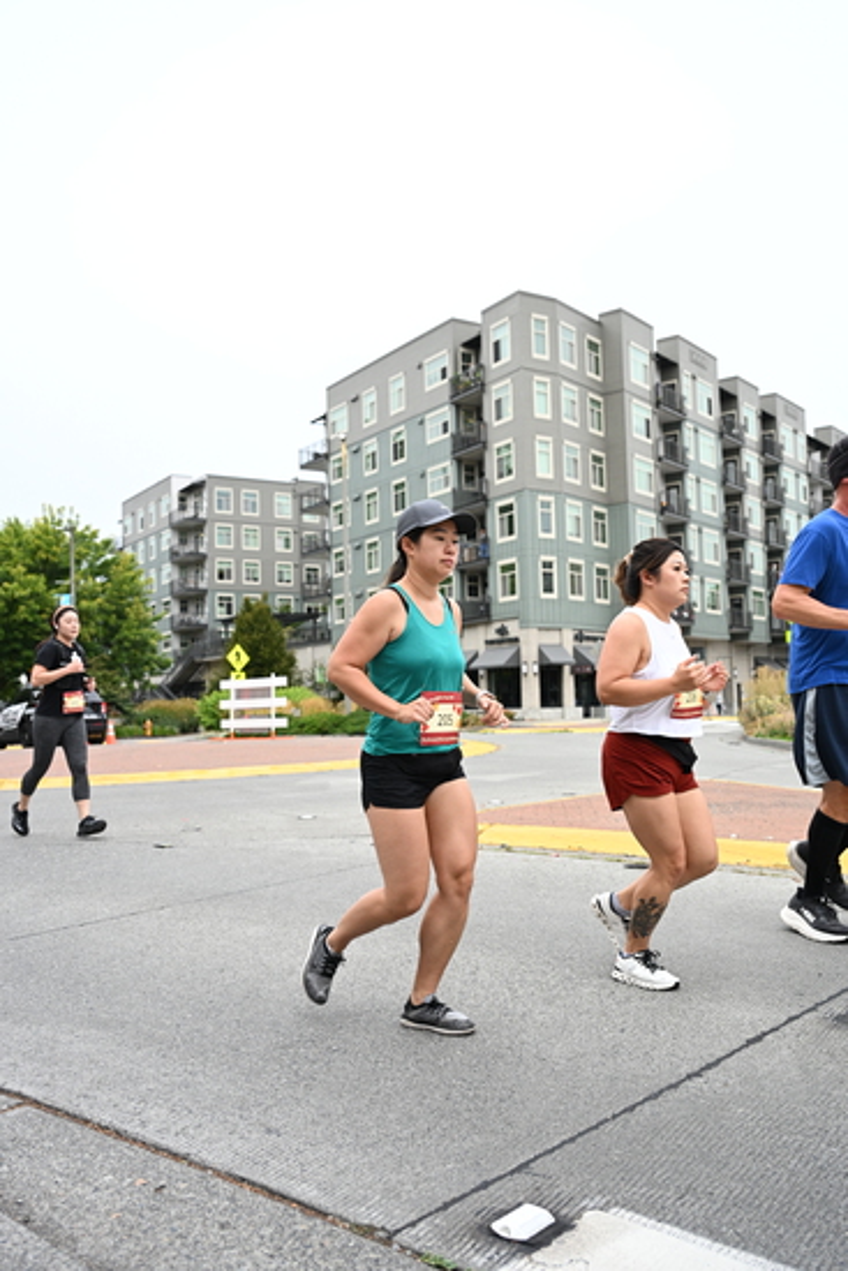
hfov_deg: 41.7
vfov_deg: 59.5
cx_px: 424
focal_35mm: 32
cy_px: 636
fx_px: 1112
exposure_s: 1/800
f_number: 4
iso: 1600
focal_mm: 31.5
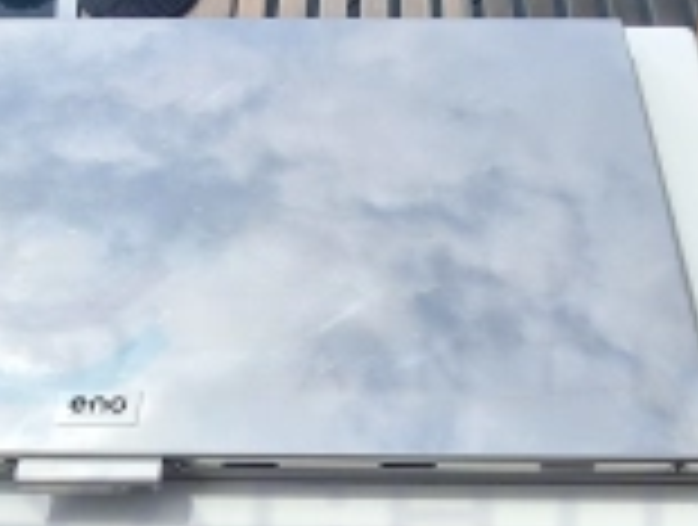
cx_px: 333
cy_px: 398
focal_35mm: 46
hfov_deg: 41.1
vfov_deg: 31.1
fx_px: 930
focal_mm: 1.74
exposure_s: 1/3378
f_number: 2.2
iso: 40
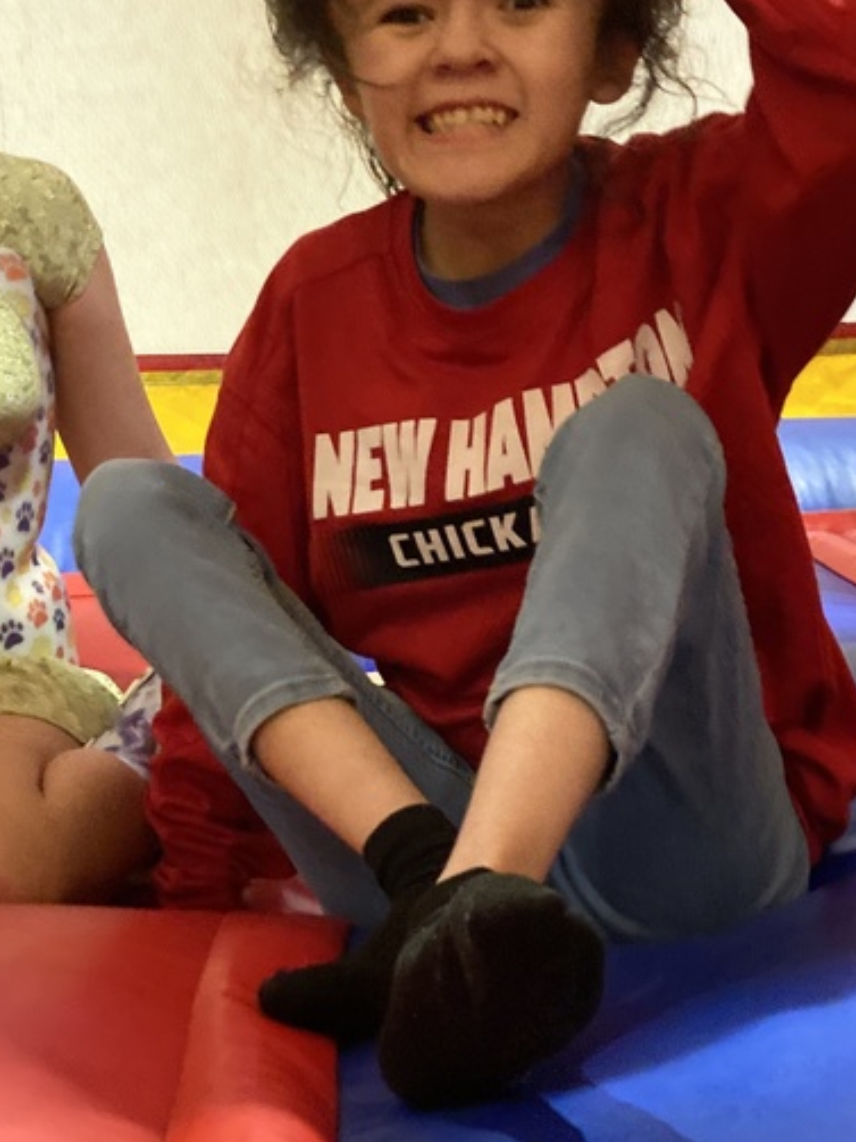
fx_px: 1880
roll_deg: +1.4
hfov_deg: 25.6
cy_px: 599
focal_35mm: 57
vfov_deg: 33.8
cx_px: 515
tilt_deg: -7.7
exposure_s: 1/30
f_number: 1.8
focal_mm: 3.99
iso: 500
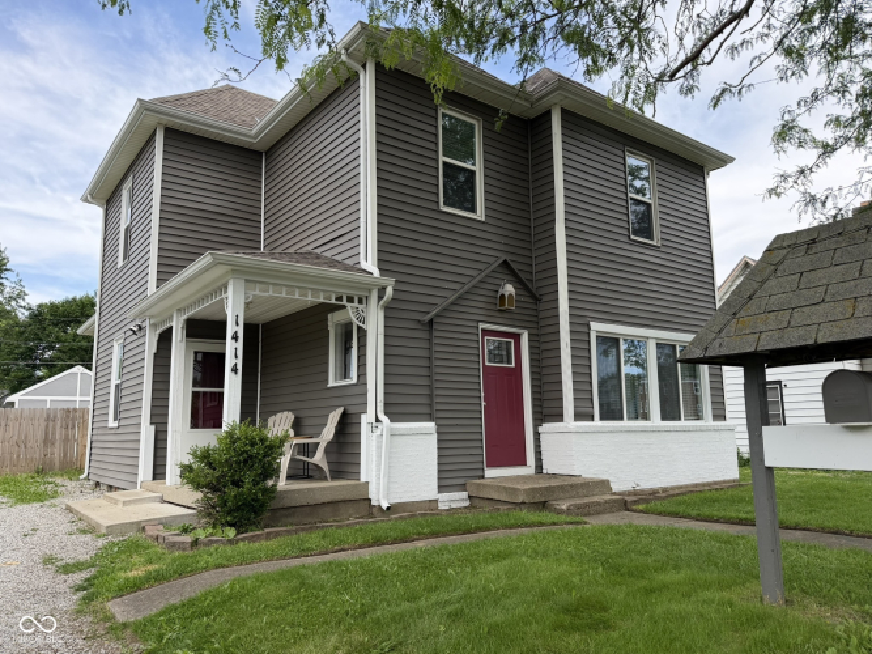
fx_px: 604
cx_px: 436
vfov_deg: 56.8
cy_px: 327
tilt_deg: +8.4
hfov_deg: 71.6
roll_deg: -0.1
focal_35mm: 24
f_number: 1.78
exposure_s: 1/1949
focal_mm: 6.76
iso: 100
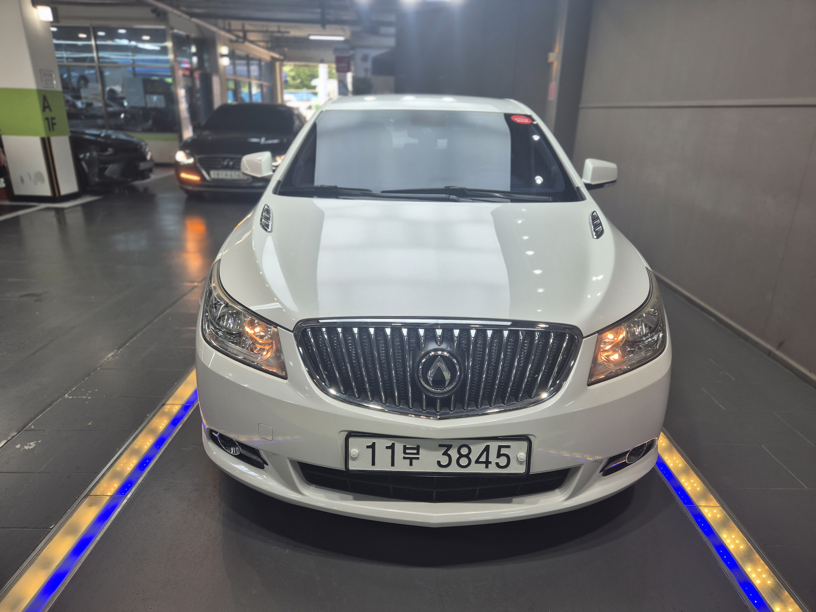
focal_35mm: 23
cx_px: 408
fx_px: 542
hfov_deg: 73.9
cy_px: 306
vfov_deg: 58.9
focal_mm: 5.4
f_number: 1.8
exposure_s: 1/120
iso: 32
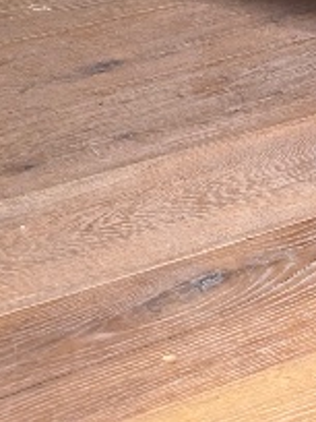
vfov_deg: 10.7
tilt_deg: +4.8
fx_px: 1716
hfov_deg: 10.0
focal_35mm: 141
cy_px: -757
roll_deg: +0.9
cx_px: 558
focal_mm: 6.76
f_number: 1.78
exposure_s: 1/121
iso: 125
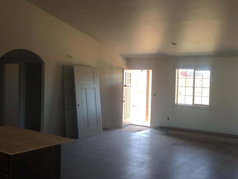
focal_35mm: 38
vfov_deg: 37.7
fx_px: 261
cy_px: 92
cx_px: 142
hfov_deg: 48.7
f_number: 2.2
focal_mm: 4.15
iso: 40
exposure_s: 1/60
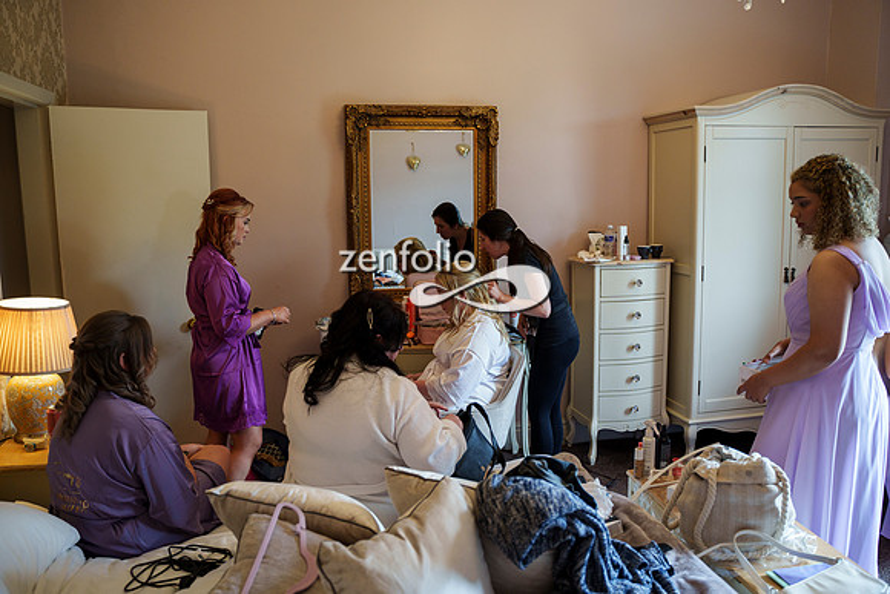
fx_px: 692
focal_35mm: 28
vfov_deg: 46.4
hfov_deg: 65.5
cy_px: 297
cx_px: 445
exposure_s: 1/200
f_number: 2.8
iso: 800
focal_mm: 28
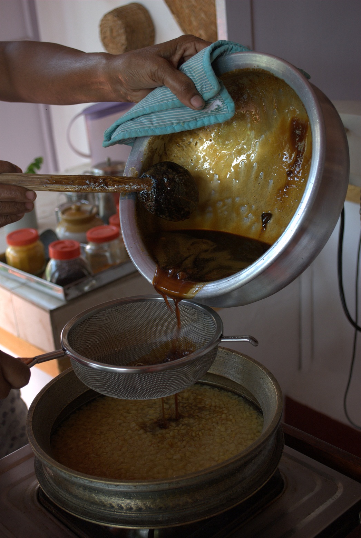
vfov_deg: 37.8
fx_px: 786
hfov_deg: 25.9
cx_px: 180
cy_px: 269
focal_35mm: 52
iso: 400
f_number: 5.3
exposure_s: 1/50
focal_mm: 35
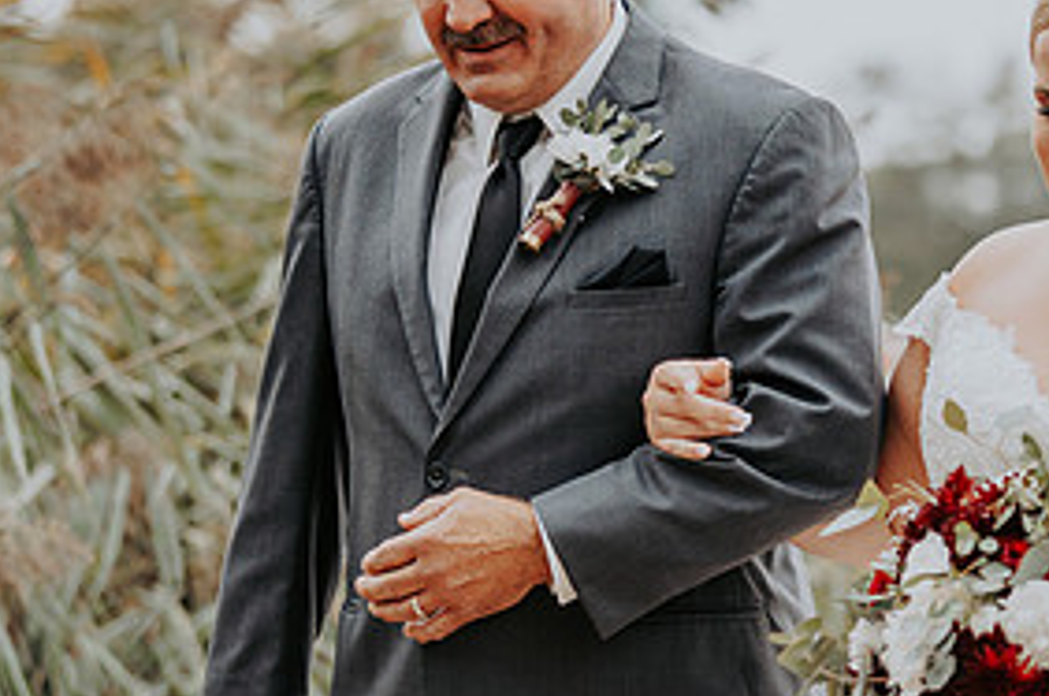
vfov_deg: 6.5
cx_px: 733
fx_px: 6109
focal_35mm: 210
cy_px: 439
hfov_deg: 9.8
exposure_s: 1/1000
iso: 400
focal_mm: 102
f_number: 2.8
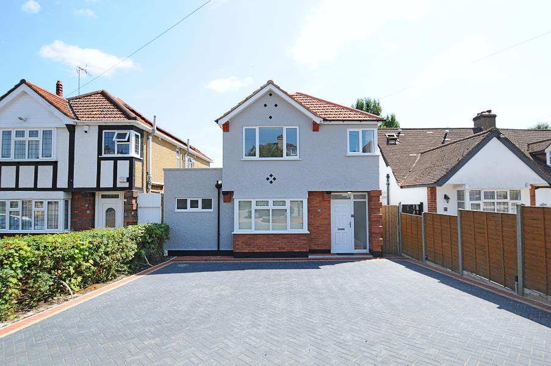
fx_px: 275
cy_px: 183
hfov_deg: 90.1
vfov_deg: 67.3
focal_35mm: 18
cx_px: 276
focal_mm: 12
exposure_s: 1/400
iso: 320
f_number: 7.1
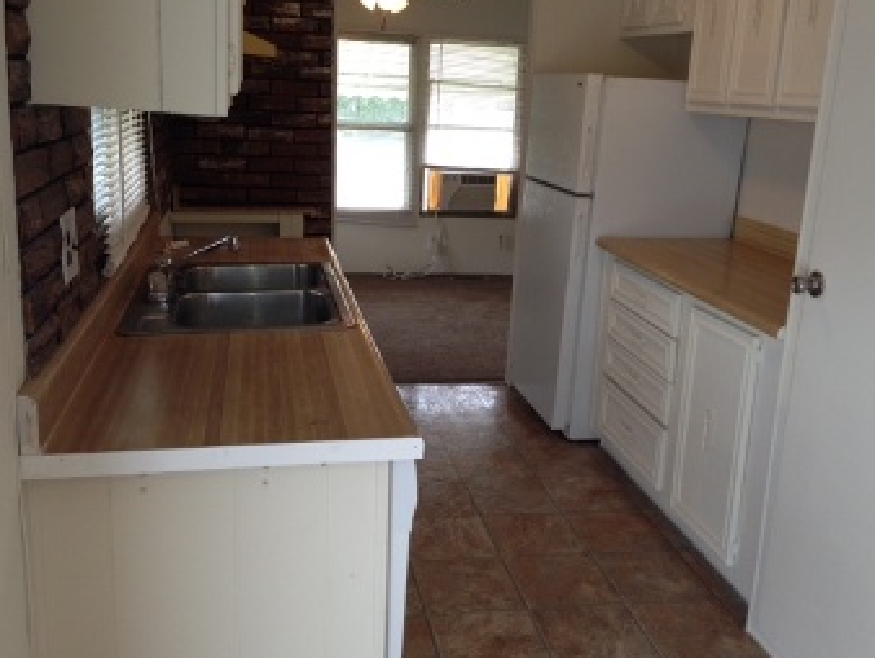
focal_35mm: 39
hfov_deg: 47.8
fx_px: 987
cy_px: 316
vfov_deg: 36.9
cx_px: 453
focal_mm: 4.13
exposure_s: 1/60
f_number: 2.4
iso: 50
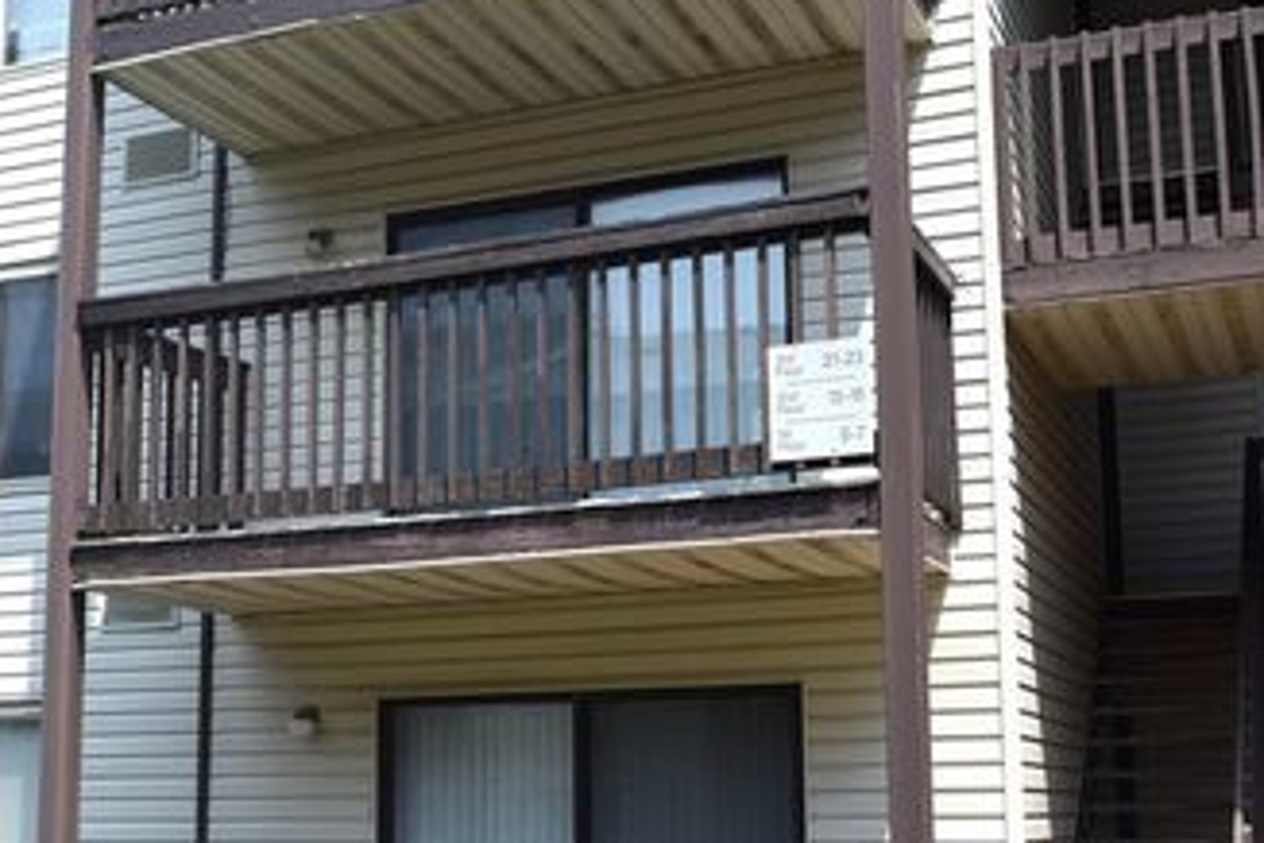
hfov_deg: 36.1
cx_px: 518
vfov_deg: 24.6
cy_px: 524
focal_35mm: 55
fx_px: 1931
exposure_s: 1/320
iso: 200
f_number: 9
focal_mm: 24
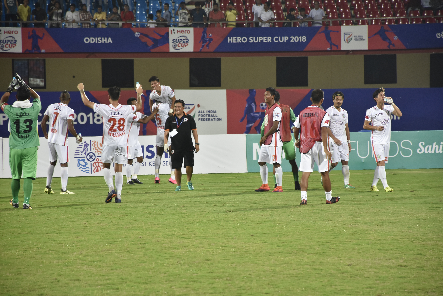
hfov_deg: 9.8
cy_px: 148
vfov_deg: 6.5
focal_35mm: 210
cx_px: 222
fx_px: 2585
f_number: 5.6
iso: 800
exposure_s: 1/250
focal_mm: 140
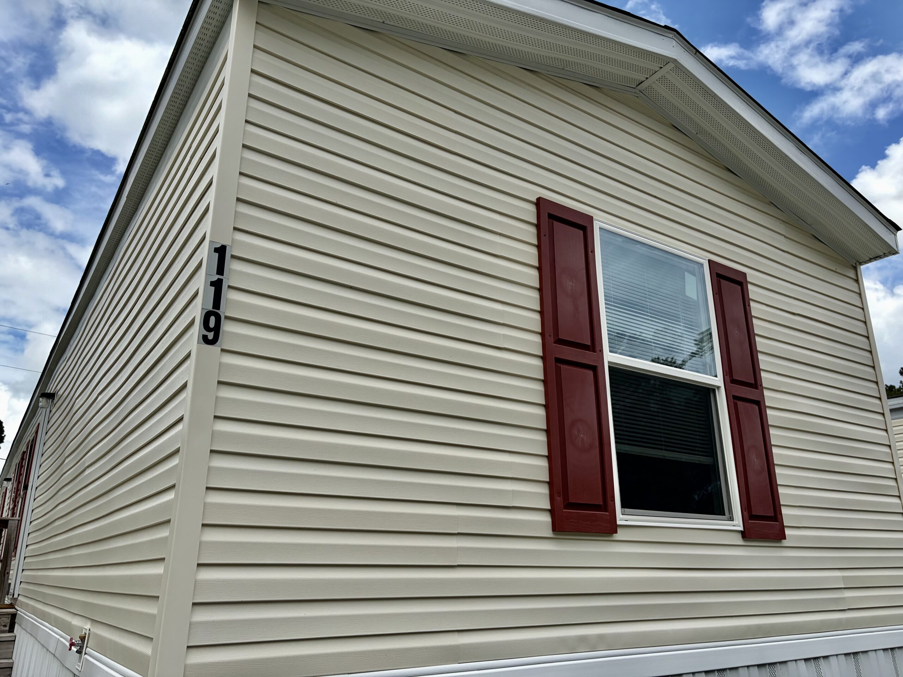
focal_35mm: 26
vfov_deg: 53.1
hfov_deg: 67.3
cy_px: 338
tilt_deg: +20.1
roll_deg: +1.3
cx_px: 452
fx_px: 678
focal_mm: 5.96
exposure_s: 1/6993
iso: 64
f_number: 1.6
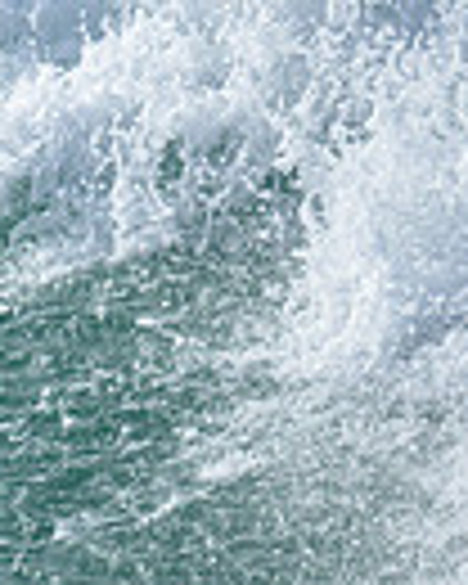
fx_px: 71714
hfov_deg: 0.4
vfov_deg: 0.5
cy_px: 415
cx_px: -983
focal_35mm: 4142
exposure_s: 1/2000
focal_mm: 800
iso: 250
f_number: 6.3
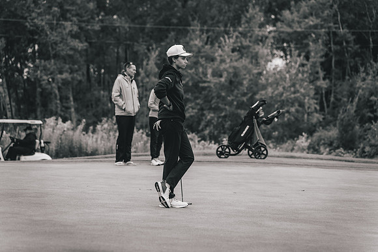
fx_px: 1155
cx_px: 189
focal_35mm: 110
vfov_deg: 12.5
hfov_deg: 18.6
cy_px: 126
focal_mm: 110
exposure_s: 1/800
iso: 800
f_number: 3.5
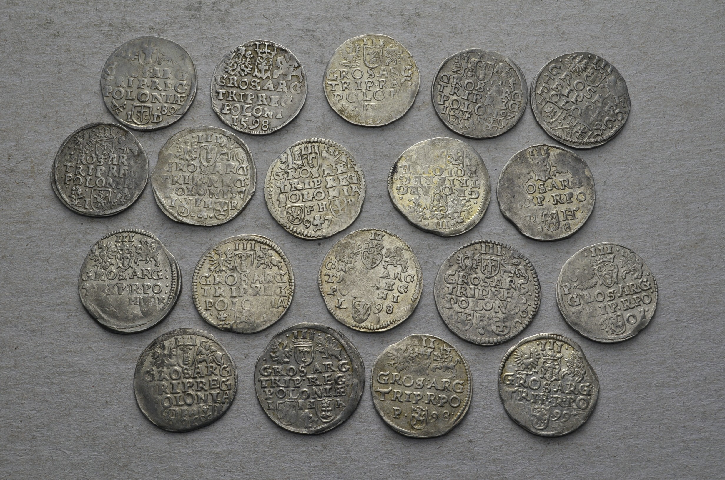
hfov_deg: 41.2
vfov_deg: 28.0
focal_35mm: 48
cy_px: 240
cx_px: 362
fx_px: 965
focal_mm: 32
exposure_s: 1/250
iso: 400
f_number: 14
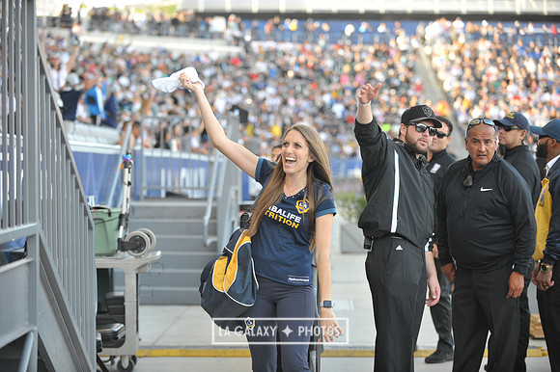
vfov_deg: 10.1
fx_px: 2099
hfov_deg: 15.2
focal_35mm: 135
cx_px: 280
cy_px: 186
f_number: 2.8
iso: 800
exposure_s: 1/500
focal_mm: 135
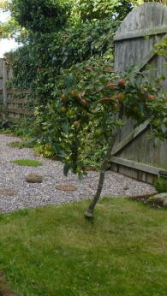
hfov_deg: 26.3
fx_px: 346
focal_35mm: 44
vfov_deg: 46.0
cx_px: 17
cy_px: 114
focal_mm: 4.3
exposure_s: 1/160
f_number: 4
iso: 100
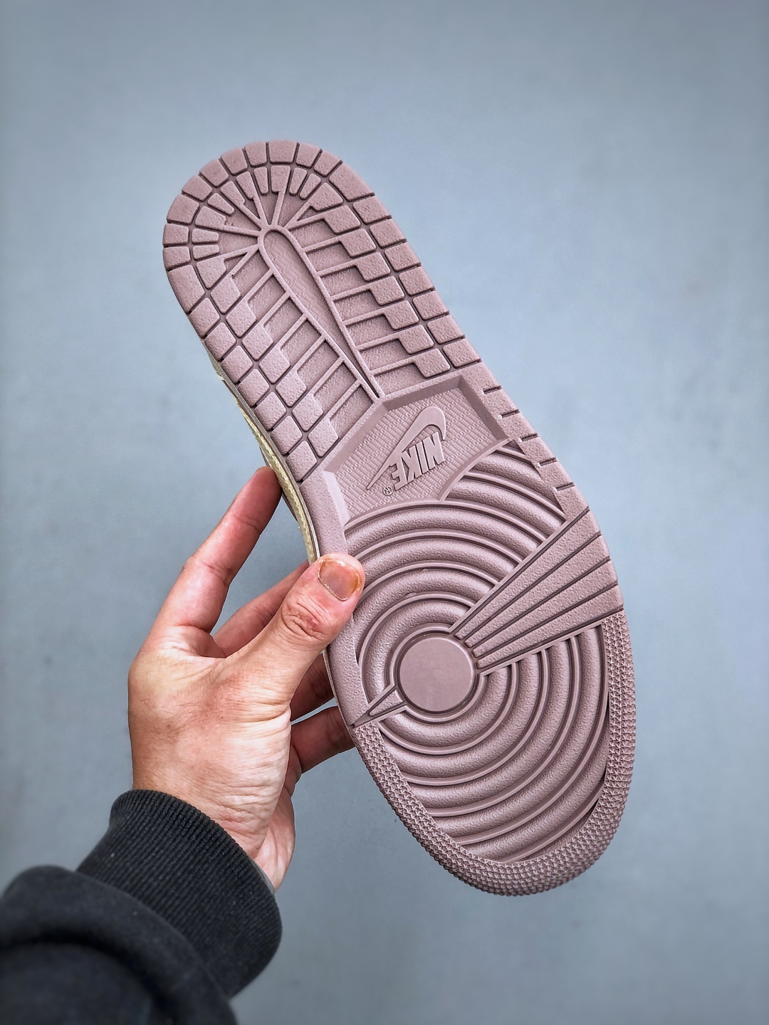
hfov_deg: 25.7
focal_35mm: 57
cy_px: 512
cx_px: 384
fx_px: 1688
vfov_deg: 33.8
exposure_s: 1/50
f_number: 2.8
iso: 25
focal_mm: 6.6
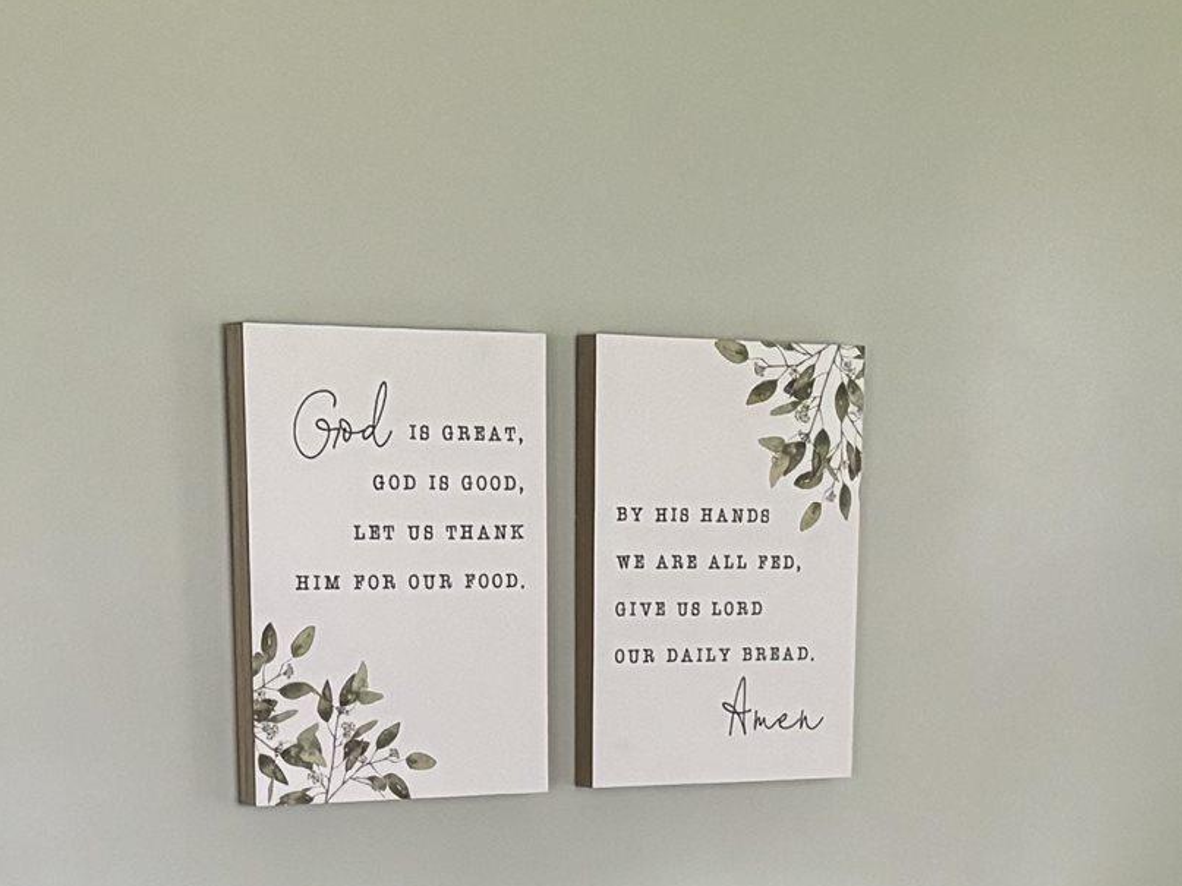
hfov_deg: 19.8
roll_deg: +0.8
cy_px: 1213
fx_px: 3380
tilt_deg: -11.2
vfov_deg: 14.2
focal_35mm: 99
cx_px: 675
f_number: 1.6
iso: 500
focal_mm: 5.96
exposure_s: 1/60
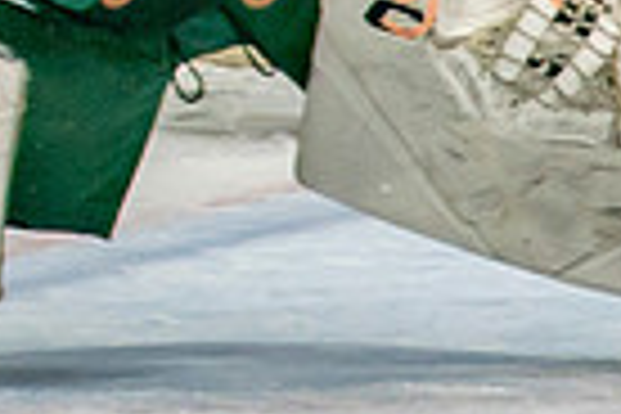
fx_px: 14196
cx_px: 1813
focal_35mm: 823
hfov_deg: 2.5
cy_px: 502
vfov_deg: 1.7
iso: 640
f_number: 3.2
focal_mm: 75
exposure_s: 1/640
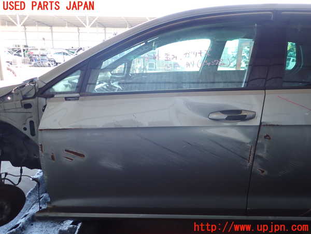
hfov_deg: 69.4
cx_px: 156
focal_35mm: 25
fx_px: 225
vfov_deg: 54.9
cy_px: 117
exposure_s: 1/60
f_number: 2
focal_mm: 4.5
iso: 125
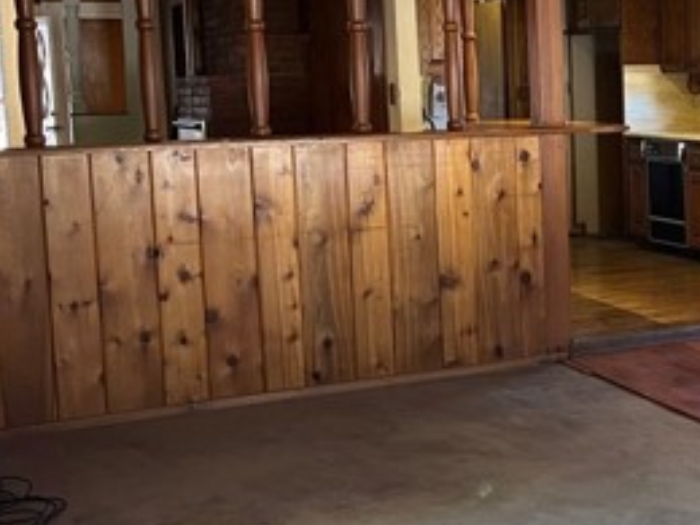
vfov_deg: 22.9
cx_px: 743
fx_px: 1294
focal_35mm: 64
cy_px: 194
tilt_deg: -6.2
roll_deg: +1.1
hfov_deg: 28.0
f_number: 1.6
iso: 200
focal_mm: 5.1
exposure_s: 1/60
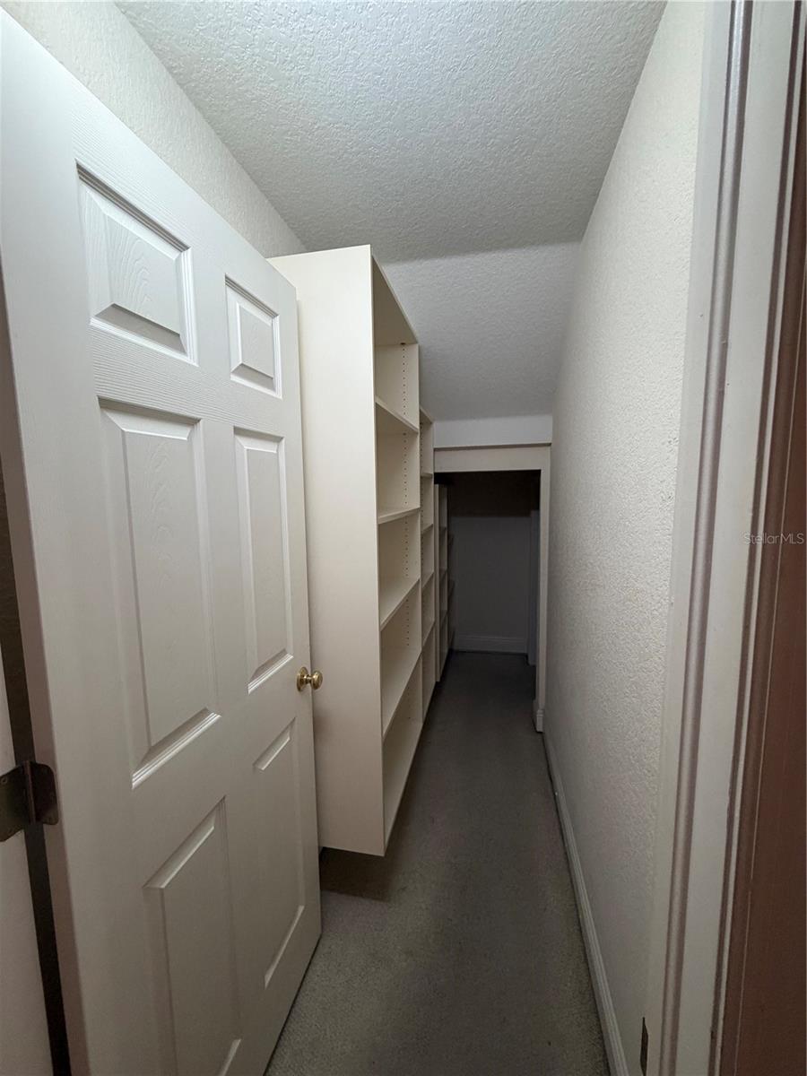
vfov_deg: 102.1
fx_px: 435
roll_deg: +0.8
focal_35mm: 14
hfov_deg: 85.7
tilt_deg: -6.4
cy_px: 538
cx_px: 404
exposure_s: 1/60
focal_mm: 2.22
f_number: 2.2
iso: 250
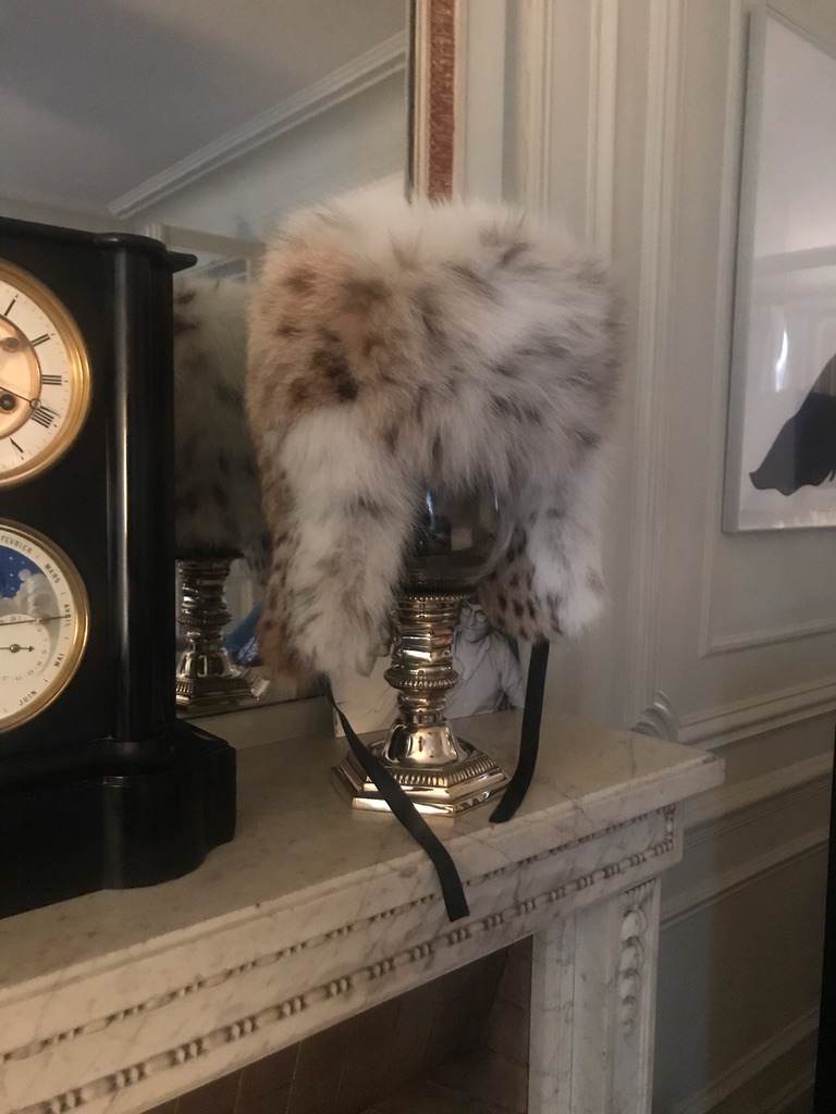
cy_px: 557
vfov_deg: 63.4
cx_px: 418
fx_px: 902
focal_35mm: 28
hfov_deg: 49.7
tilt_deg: -3.9
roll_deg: -0.6
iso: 160
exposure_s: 1/4
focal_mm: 3.99
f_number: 1.8
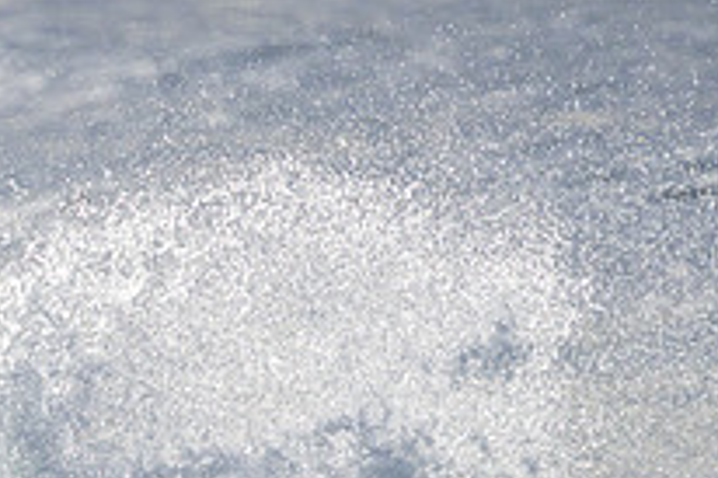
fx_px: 33619
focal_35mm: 1687
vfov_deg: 0.8
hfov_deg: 1.2
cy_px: 611
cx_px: -91
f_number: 5.6
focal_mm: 400
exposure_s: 1/2500
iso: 180
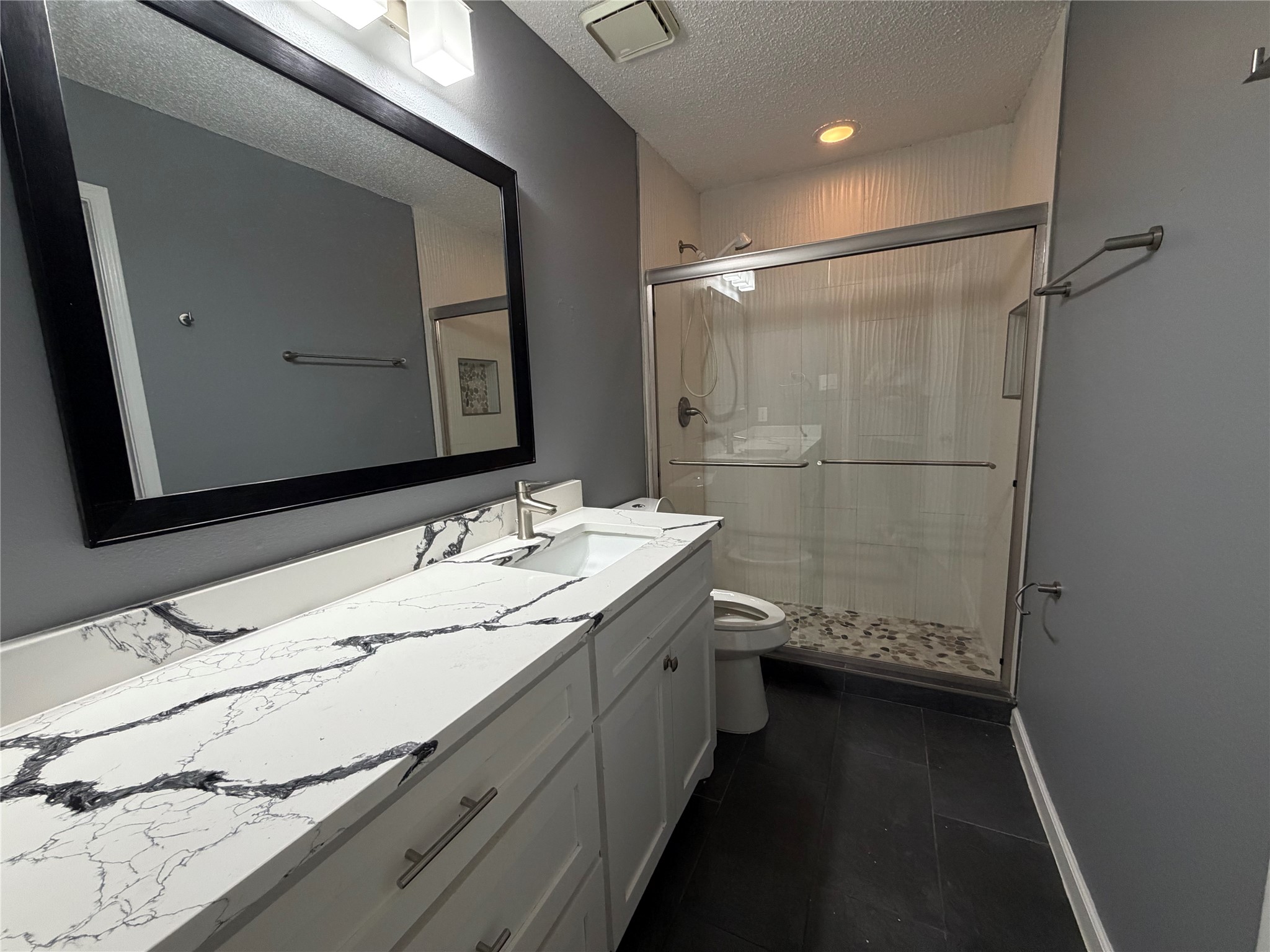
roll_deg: +1.8
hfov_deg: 102.1
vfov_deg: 85.7
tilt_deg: -8.5
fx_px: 514
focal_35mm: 14
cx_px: 635
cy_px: 476
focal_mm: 2.22
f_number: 2.2
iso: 320
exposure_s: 1/120
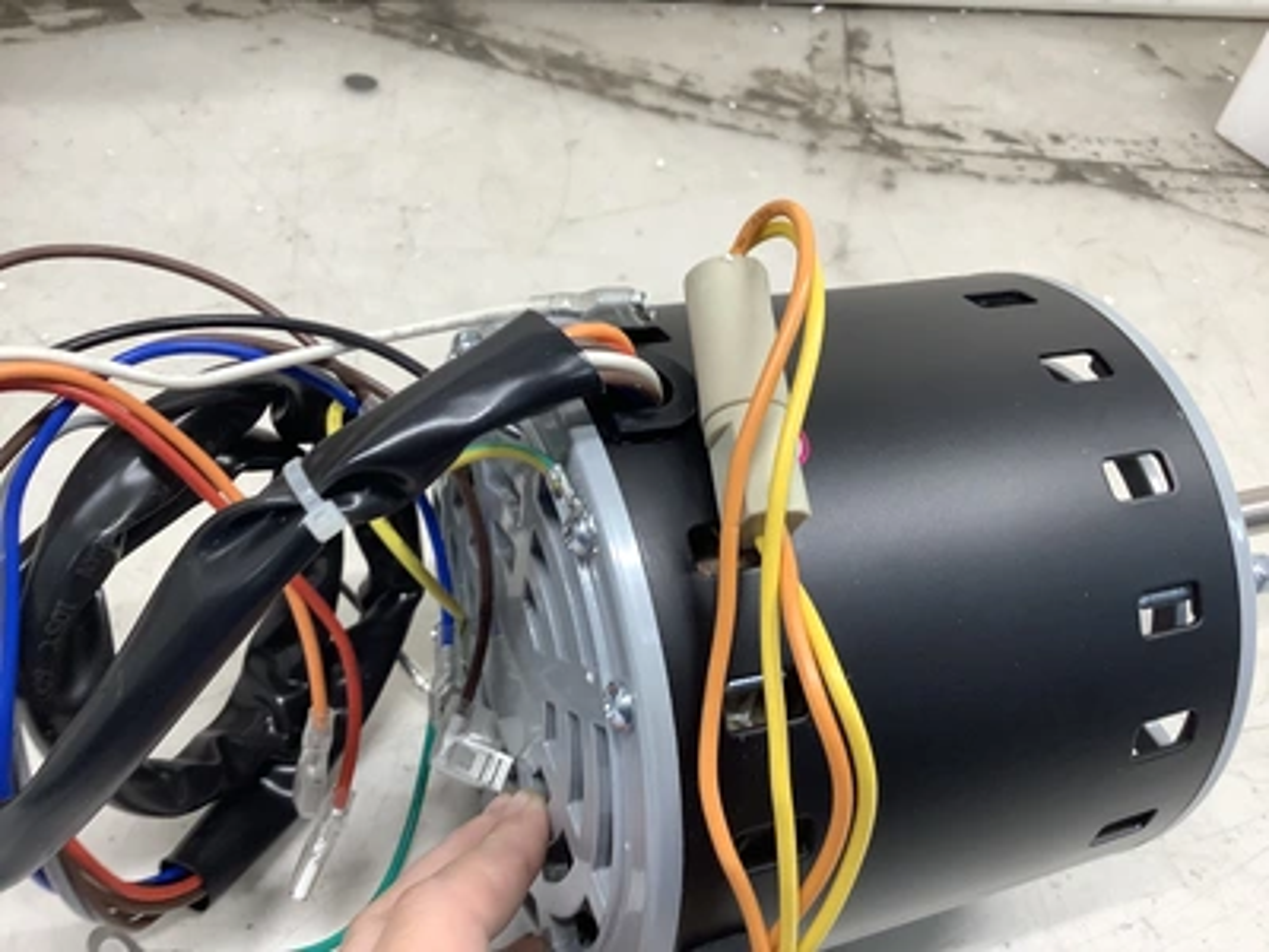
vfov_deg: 45.4
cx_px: 634
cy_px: 476
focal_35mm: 31
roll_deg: -11.8
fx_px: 1136
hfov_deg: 58.4
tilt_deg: -42.9
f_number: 2.4
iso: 50
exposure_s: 1/60
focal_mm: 3.3
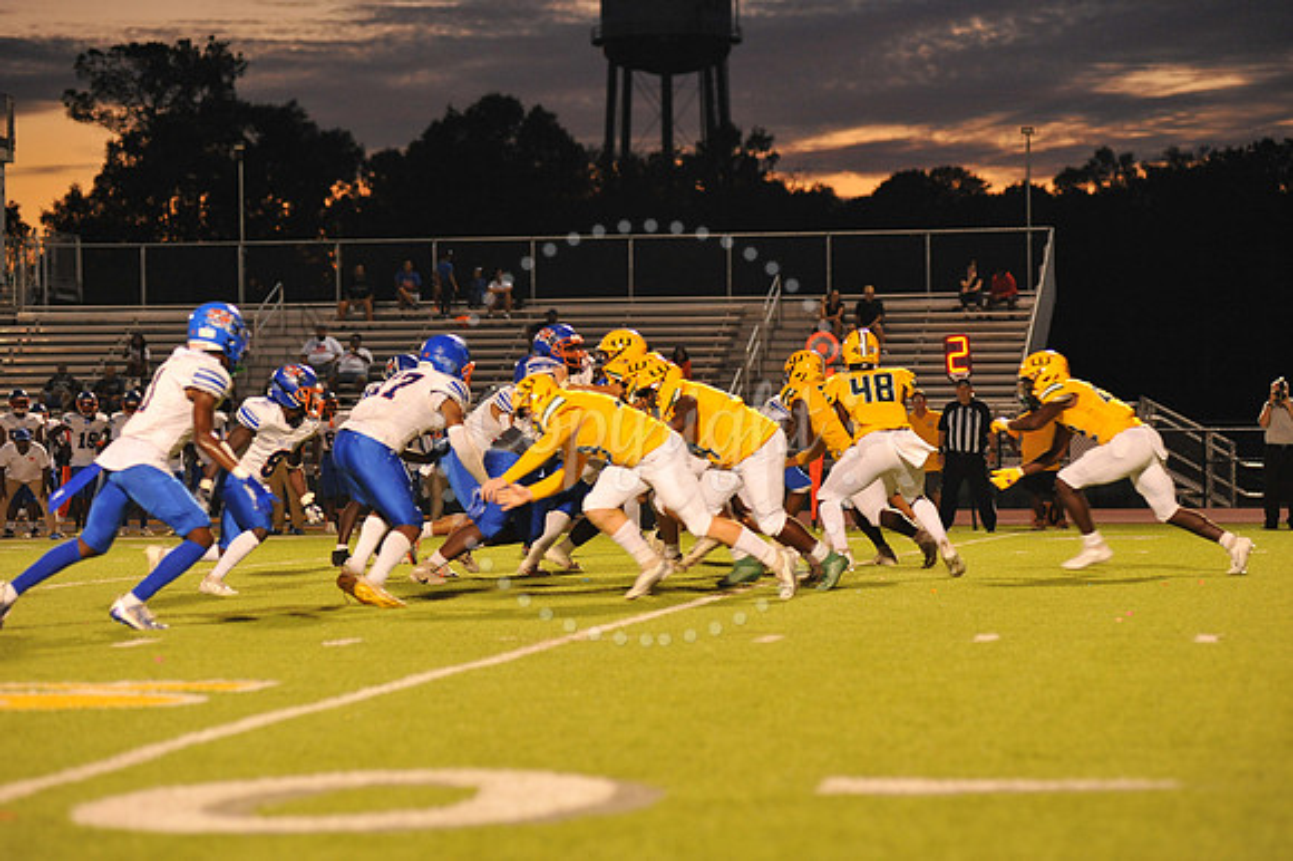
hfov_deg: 16.4
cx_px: 646
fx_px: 4487
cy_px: 430
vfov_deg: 11.0
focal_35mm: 125
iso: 2000
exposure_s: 1/250
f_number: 3.5
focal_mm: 125
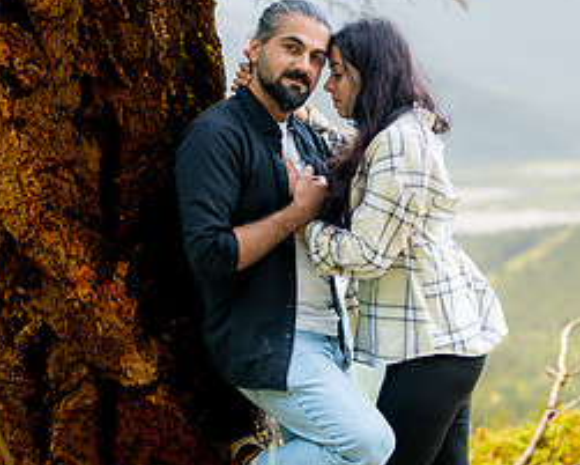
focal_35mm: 76
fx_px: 1305
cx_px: 495
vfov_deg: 20.2
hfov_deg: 24.5
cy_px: 228
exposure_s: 1/3200
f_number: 1.2
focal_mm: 35
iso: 200
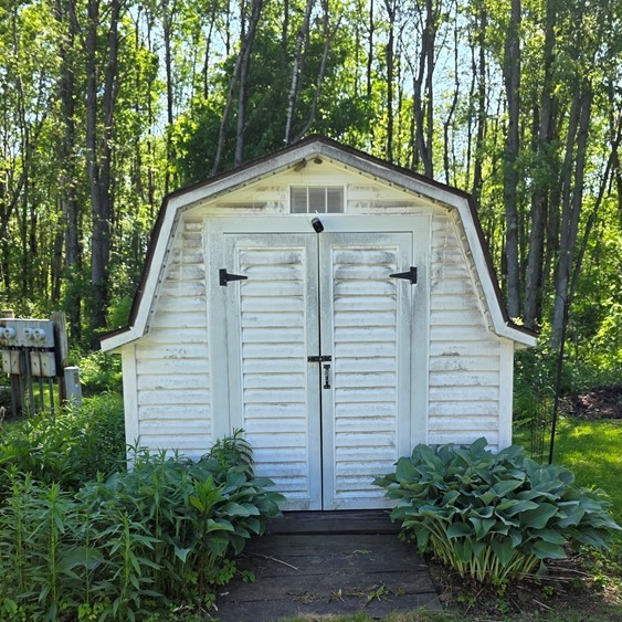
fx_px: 752
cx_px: 319
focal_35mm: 37
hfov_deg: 44.9
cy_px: 410
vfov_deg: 44.3
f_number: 1.7
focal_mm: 6.3
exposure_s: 1/359
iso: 40
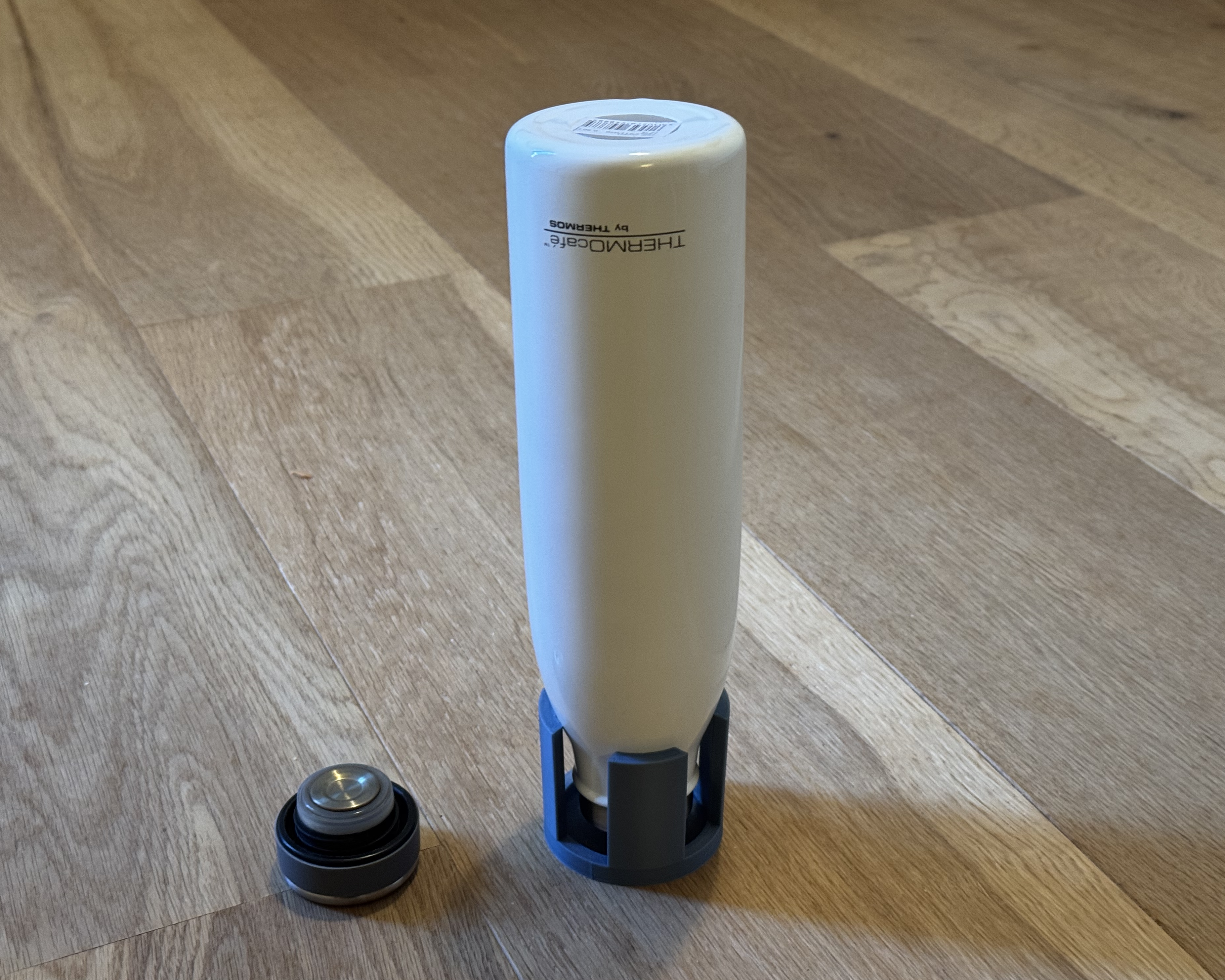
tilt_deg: -29.5
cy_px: 494
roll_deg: +0.5
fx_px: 1849
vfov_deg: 29.7
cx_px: 598
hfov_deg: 36.7
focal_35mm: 51
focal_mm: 6.76
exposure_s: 1/33
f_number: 1.78
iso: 200
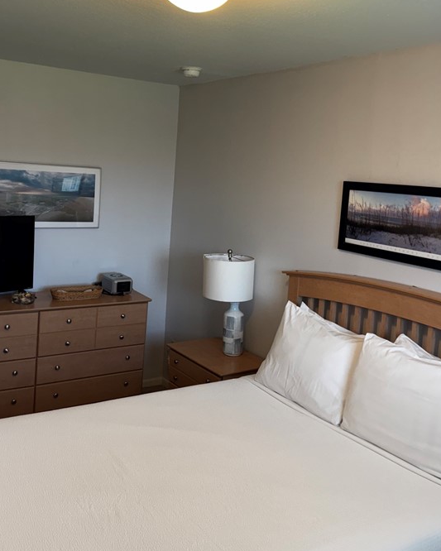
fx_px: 587
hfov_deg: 41.1
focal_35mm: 36
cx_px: 197
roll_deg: -3.8
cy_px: 245
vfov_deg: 50.2
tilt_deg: -4.6
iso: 160
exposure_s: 1/120
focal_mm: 6.76
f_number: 1.78
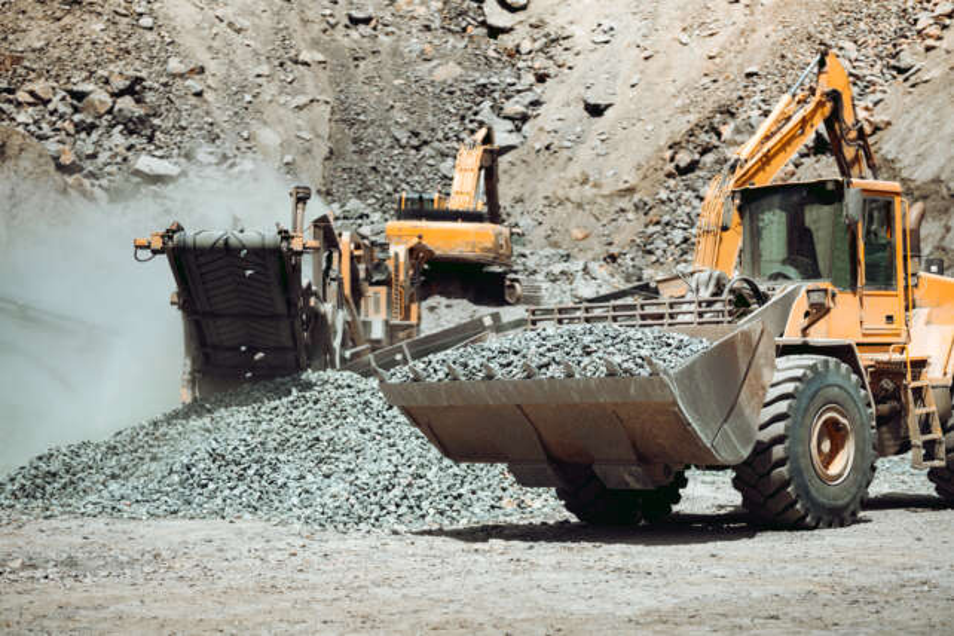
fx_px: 2252
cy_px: 318
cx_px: 477
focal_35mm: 85
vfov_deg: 16.1
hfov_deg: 23.9
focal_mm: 85
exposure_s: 1/6400
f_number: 2.5
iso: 100
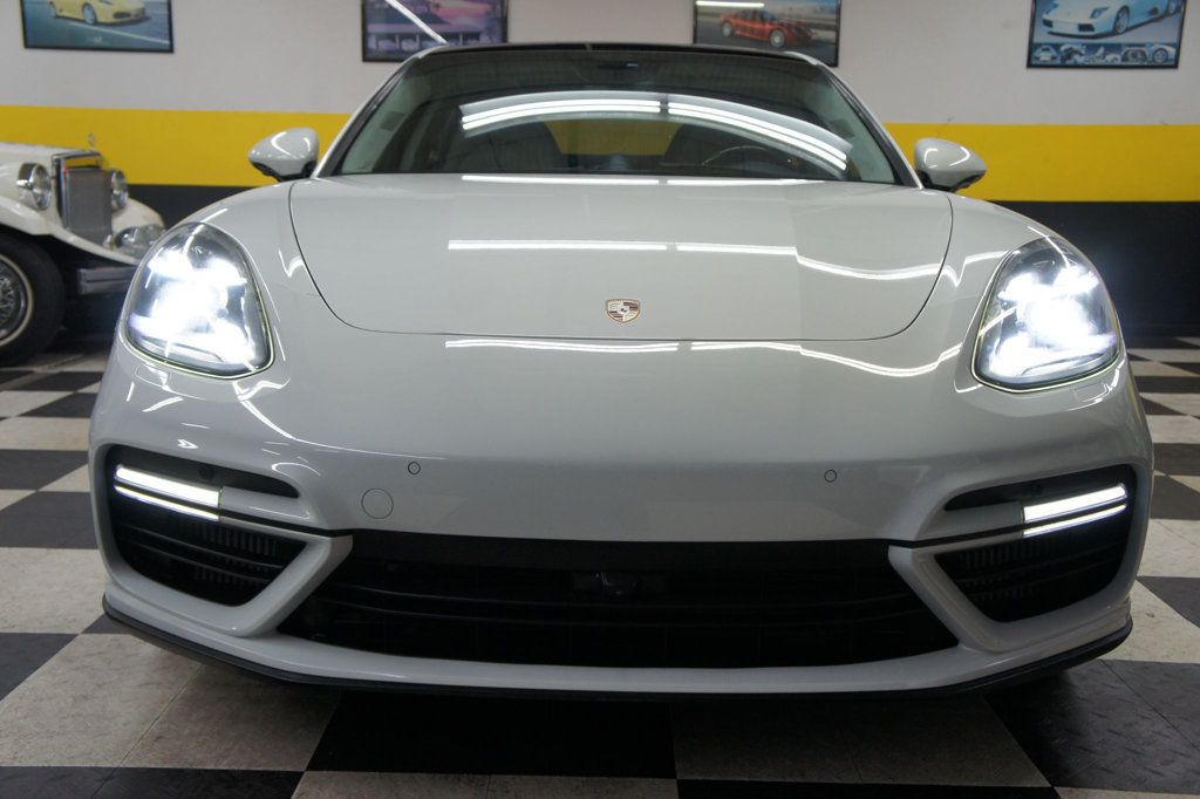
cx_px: 600
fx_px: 1250
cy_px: 400
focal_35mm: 38
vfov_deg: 35.5
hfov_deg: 51.3
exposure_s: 1/100
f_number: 4
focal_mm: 25
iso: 500
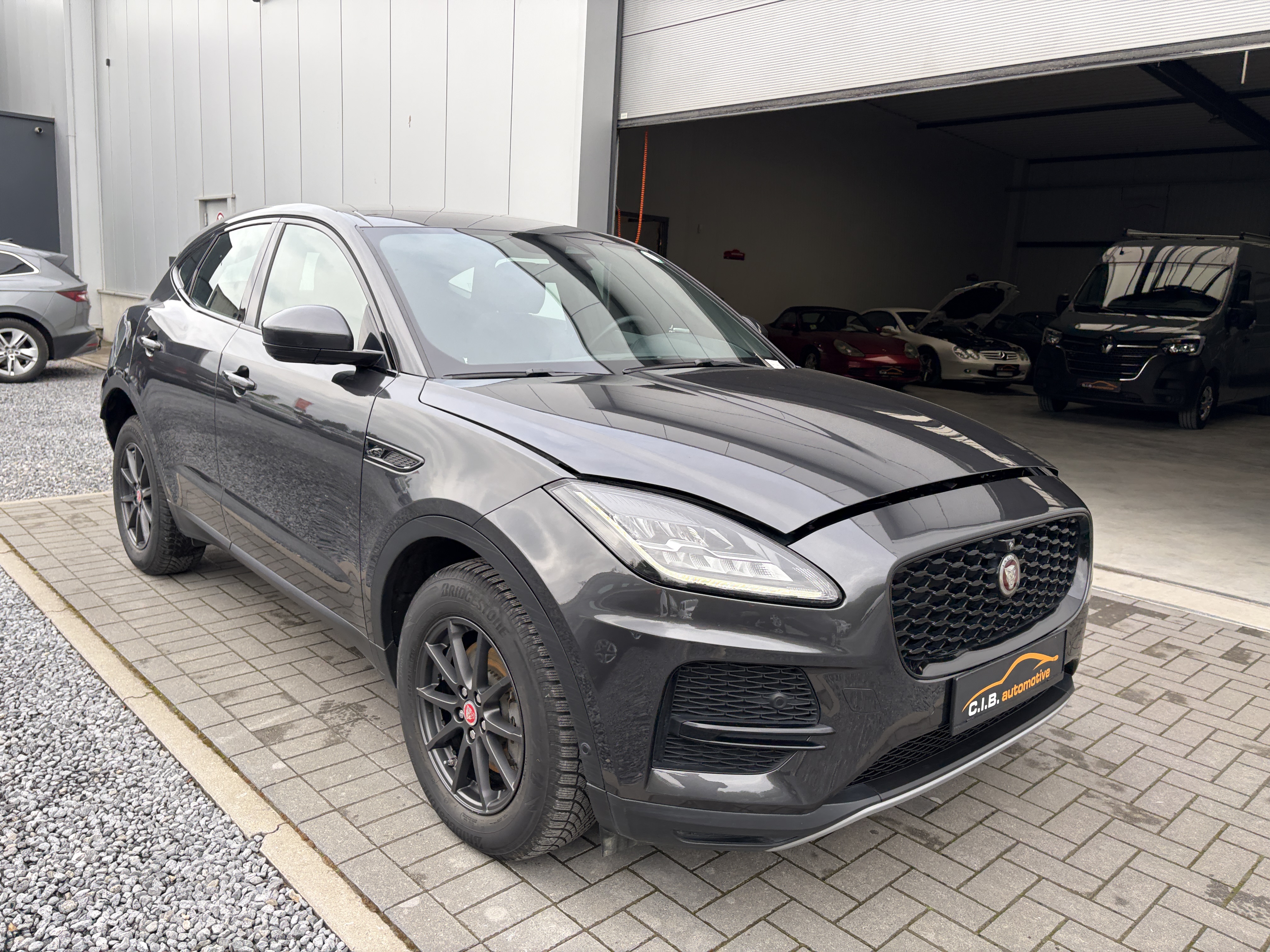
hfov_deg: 67.3
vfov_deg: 53.1
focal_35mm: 26
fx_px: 954
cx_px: 635
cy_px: 476
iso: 50
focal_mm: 5.96
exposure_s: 1/482
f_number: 1.6
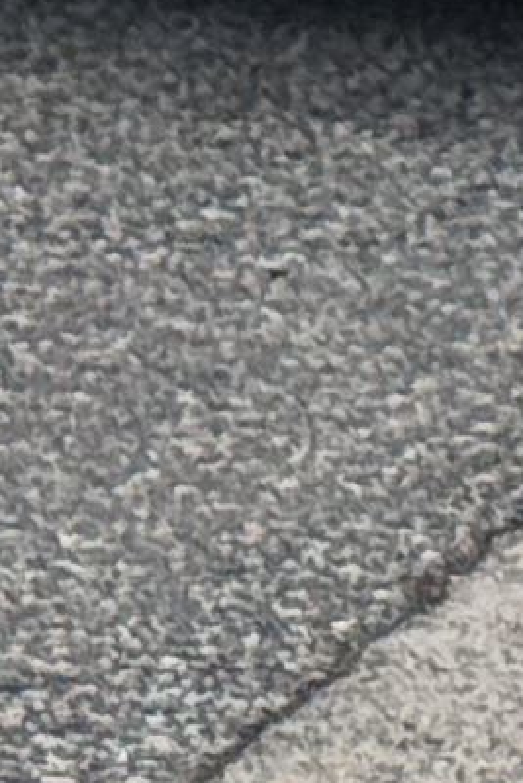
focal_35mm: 503
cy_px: -1595
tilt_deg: +2.0
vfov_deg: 4.0
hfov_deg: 2.7
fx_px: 10951
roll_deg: +0.9
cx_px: 1551
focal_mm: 6.76
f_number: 1.78
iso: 64
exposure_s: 1/11364
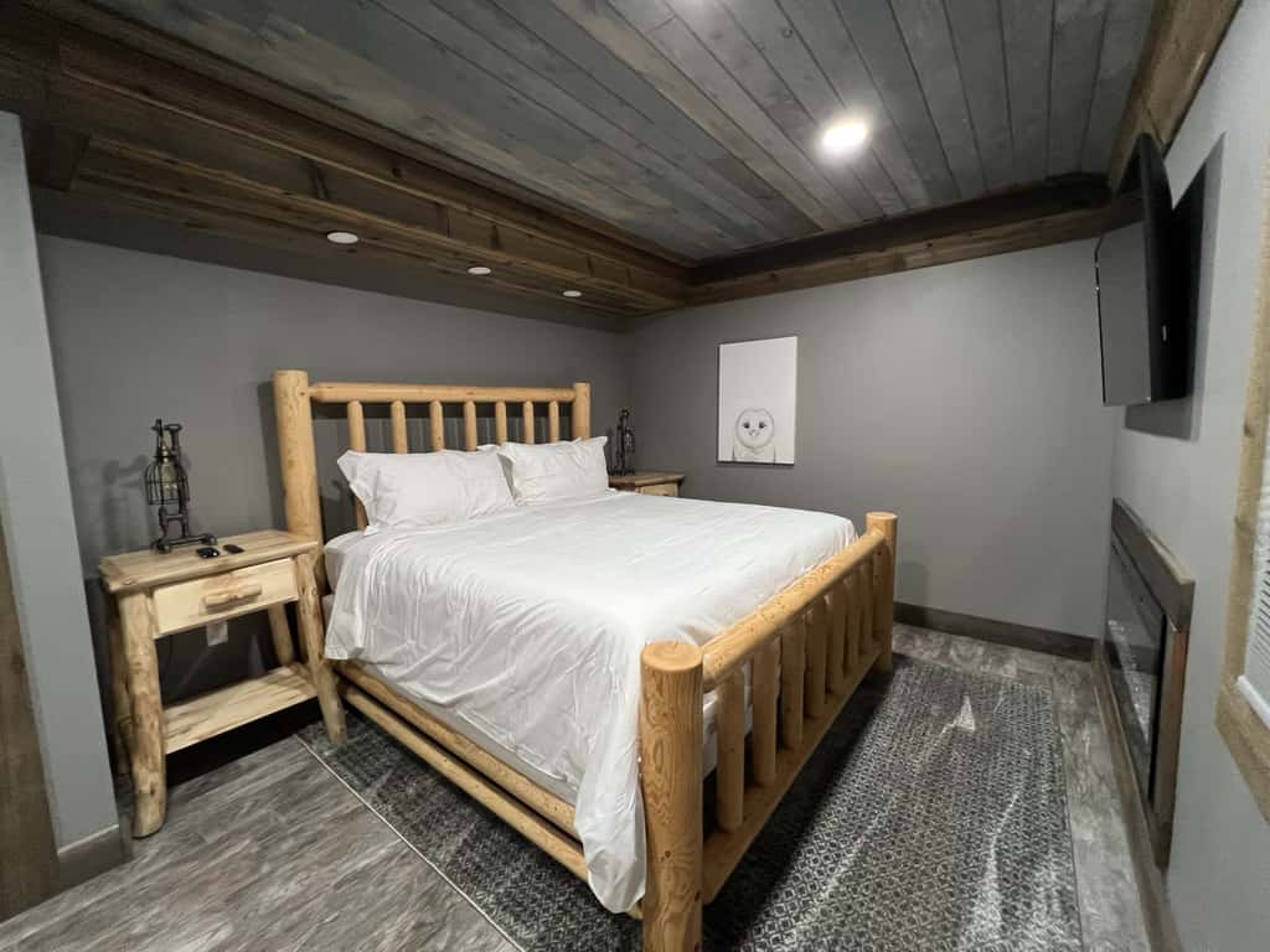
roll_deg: +0.9
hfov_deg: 106.2
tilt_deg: -7.7
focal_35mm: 13
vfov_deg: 89.9
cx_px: 635
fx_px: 477
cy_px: 476
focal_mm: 1.57
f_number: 1.8
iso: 250
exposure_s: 1/60
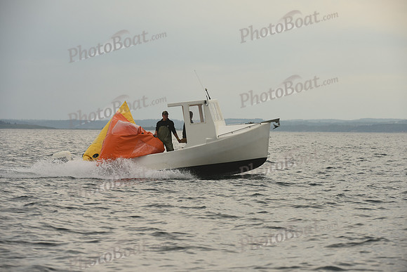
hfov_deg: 9.4
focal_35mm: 220
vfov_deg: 6.2
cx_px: 204
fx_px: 2488
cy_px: 136
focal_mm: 220
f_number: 7.1
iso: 400
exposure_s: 1/1000
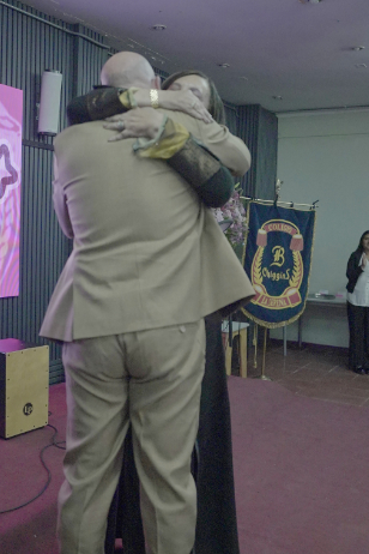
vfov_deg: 49.5
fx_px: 600
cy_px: 258
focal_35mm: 39
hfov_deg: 34.0
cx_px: 131
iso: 16000
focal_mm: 20
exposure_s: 1/250
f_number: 1.8
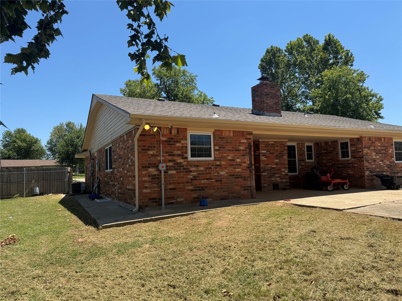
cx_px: 201
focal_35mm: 24
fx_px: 279
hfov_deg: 71.6
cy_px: 150
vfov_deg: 56.8
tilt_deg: +4.4
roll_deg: +1.6
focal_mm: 6.76
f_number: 1.78
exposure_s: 1/3096
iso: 80
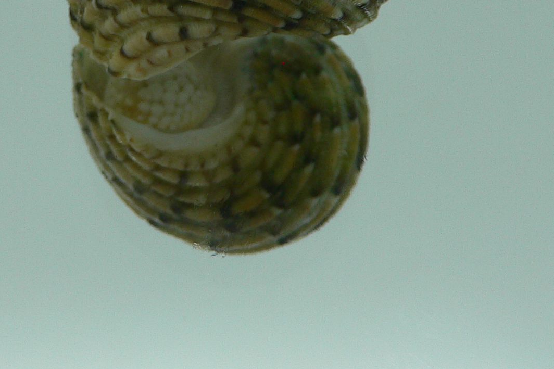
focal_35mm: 69
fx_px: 1062
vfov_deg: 19.1
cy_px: -15
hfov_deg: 29.2
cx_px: 224
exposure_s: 1/60
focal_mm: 4.6
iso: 80
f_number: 2.8
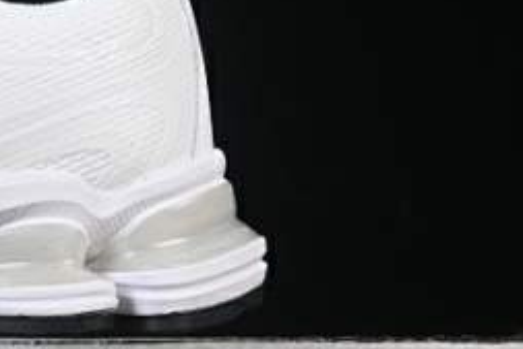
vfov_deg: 6.4
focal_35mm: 216
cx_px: -223
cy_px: 25
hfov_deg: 9.3
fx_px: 3140
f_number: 8
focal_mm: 50
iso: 160
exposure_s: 1/125
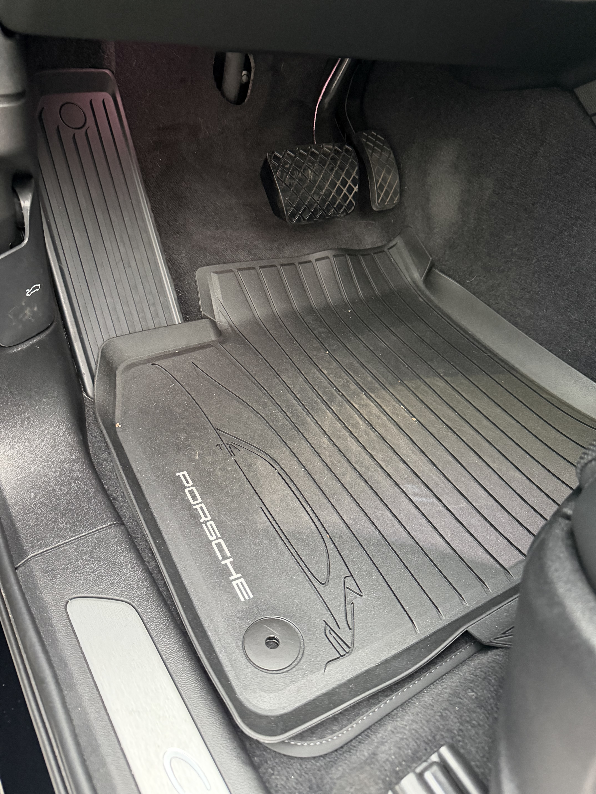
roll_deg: -9.3
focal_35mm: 24
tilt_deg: -39.9
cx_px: 298
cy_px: 397
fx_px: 551
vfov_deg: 71.6
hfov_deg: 56.8
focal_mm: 6.76
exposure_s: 1/40
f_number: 1.78
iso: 1000
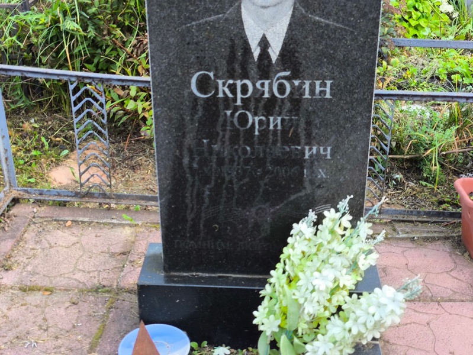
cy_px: 178
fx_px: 684
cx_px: 236
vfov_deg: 29.1
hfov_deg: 38.2
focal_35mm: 50
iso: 64
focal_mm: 4.71
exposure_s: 1/120
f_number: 1.7
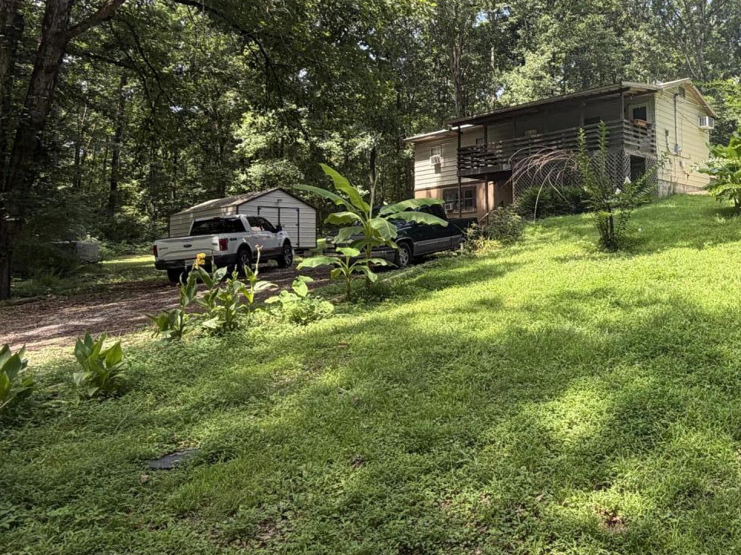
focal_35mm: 29
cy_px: 213
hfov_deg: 57.6
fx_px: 621
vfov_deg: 47.8
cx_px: 580
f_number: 2.2
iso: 50
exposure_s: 1/344
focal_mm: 2.22
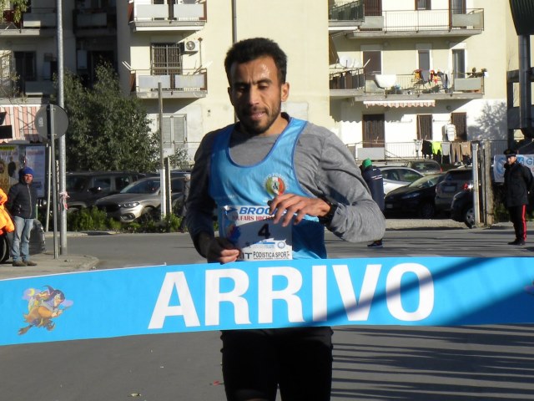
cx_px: 267
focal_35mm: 105
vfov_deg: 14.1
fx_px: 1620
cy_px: 200
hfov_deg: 18.7
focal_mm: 18.8
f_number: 6.3
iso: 64
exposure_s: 1/293
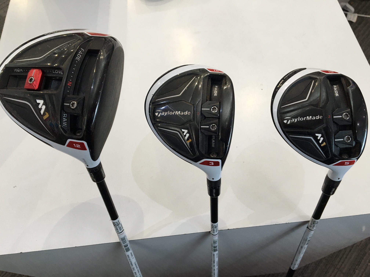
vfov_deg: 48.2
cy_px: 138
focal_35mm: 29
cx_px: 185
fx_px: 310
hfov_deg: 61.7
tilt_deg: -63.1
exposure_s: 1/33
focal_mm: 4.15
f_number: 2.2
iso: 125
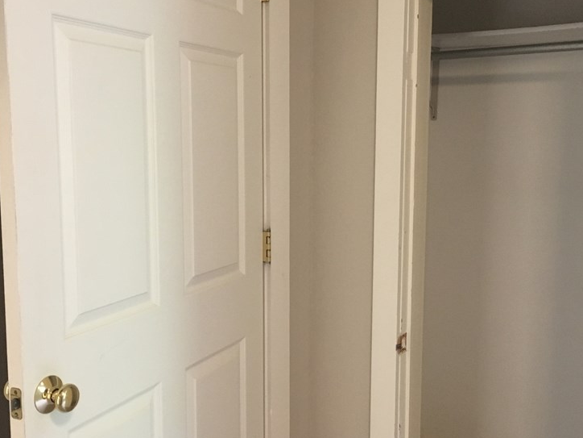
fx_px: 691
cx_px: 304
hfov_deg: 45.8
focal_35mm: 41
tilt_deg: -8.0
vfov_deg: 35.1
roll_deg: -0.6
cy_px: 215
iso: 200
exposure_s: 1/30
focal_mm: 4.15
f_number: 2.2
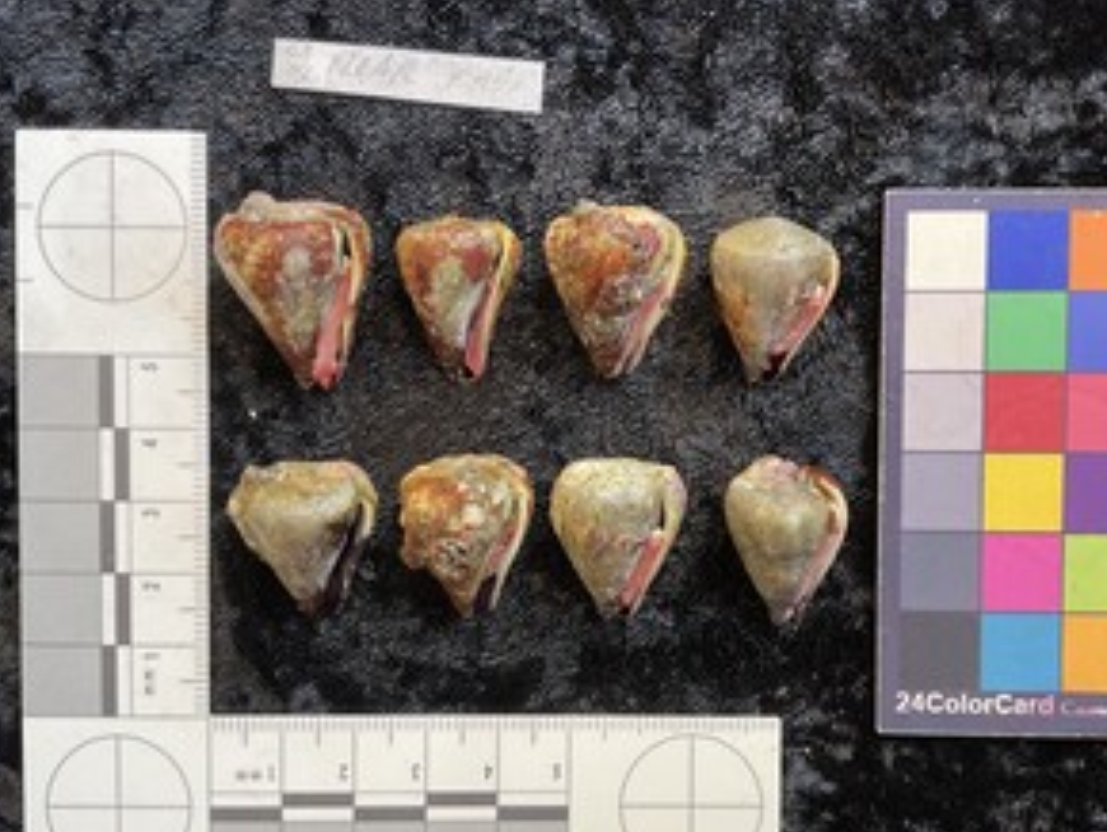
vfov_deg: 40.7
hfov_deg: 52.5
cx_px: 615
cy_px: 464
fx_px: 1120
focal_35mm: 35
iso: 50
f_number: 1.8
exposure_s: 1/50
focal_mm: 3
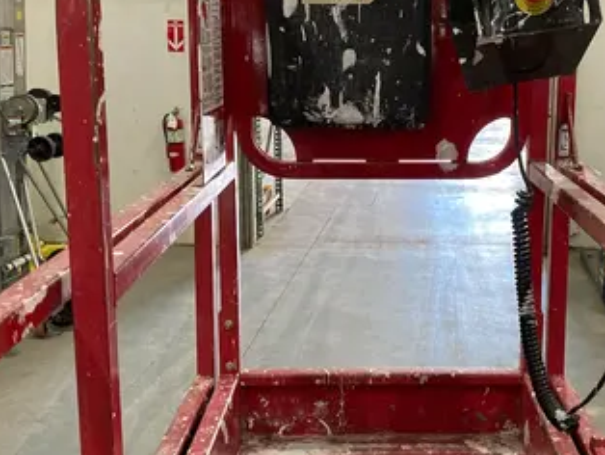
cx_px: 385
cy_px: 201
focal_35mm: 49
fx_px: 857
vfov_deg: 29.7
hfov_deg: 38.6
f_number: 1.8
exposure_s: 1/60
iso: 320
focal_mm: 3.99
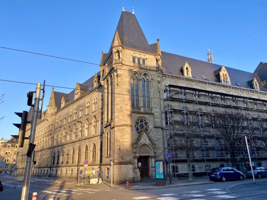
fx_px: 201
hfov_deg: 67.3
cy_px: 100
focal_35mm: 26
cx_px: 134
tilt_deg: +17.4
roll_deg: +1.7
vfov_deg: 53.1
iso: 32
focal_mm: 4.25
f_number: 1.8
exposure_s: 1/630
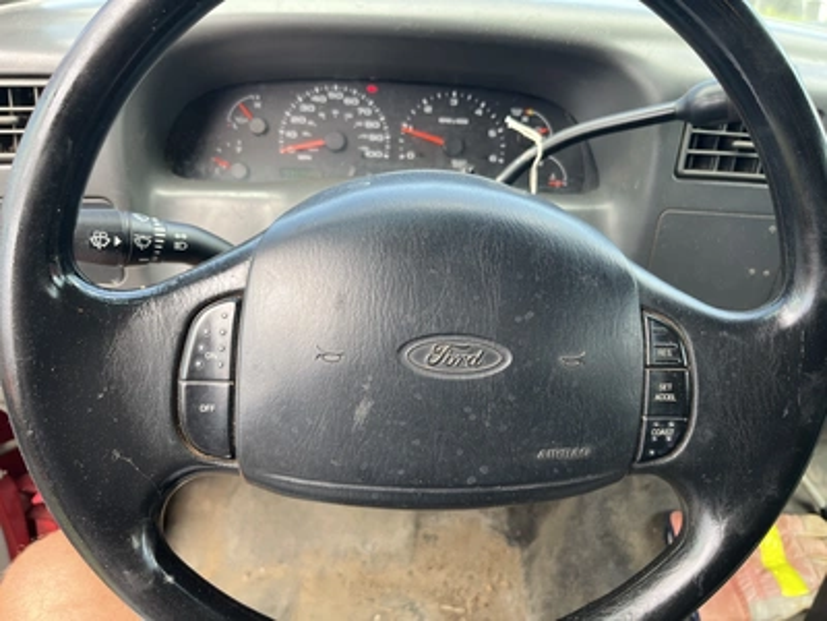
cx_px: 414
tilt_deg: -28.8
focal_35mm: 26
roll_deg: -3.7
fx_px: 621
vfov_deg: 53.1
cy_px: 310
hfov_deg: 67.3
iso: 50
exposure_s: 1/121
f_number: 1.6
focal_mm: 5.1
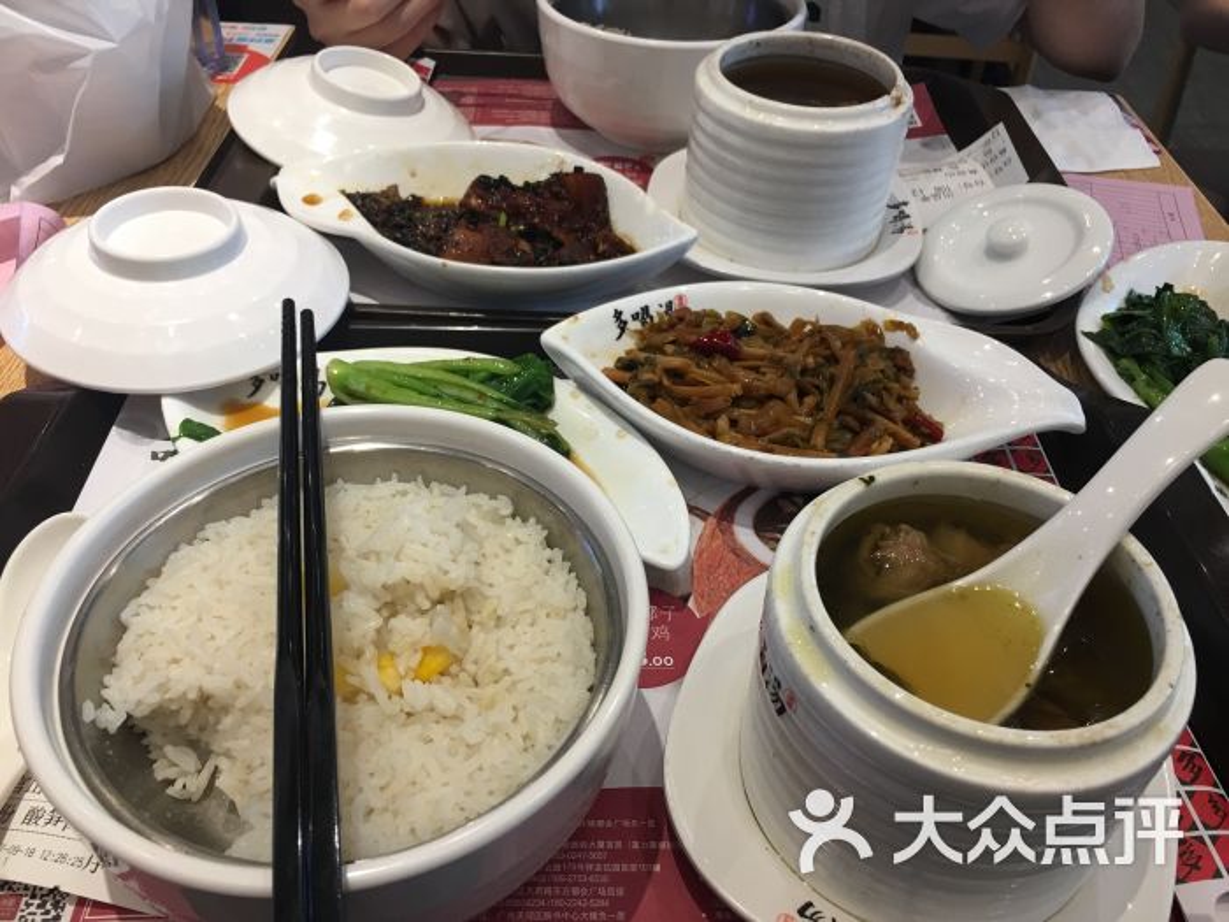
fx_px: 1030
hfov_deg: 61.7
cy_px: 461
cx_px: 614
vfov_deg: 48.2
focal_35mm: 29
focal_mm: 4.15
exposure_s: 1/33
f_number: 2.2
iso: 40
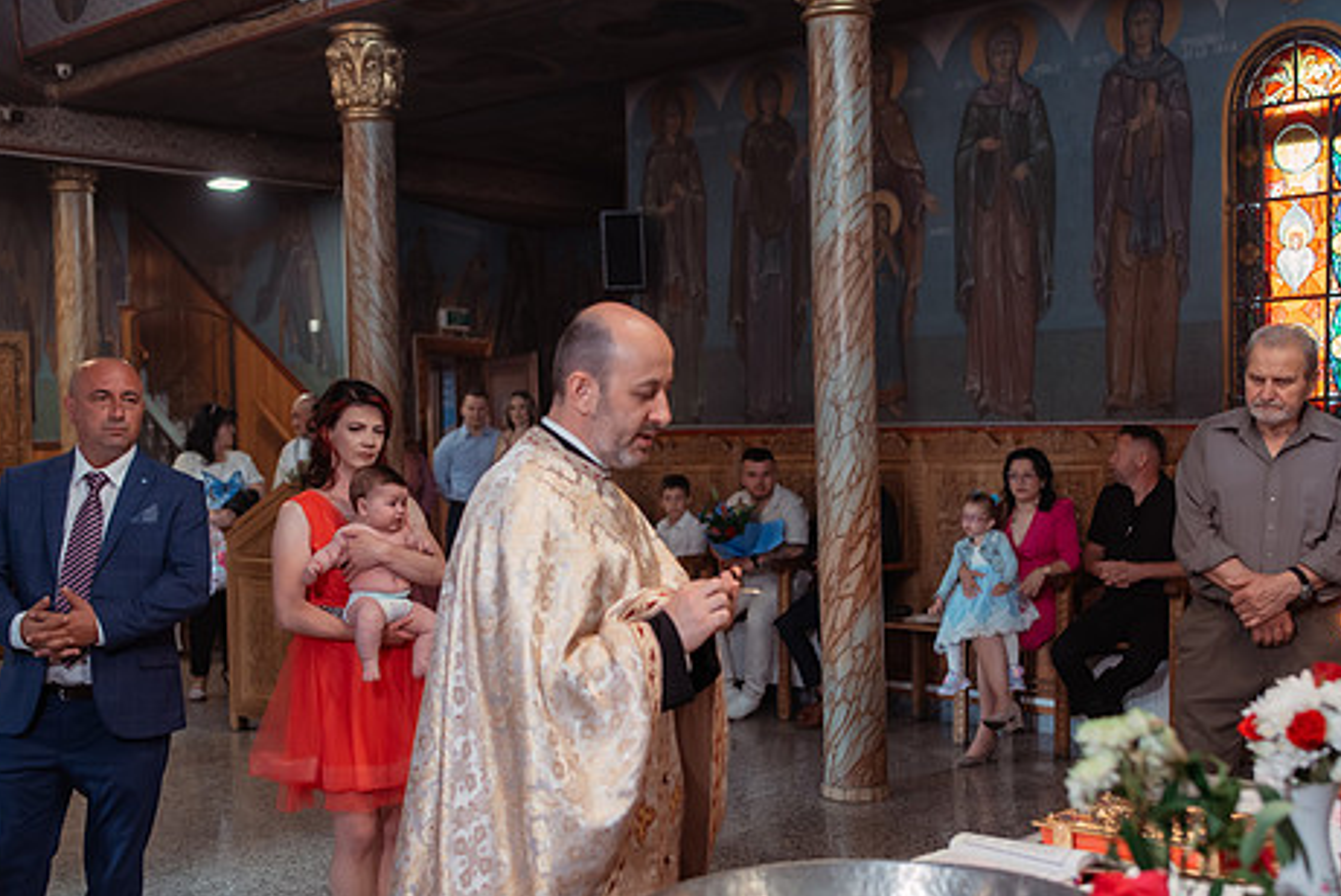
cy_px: 534
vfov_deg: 30.5
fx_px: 1640
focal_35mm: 44
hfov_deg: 44.5
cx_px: 657
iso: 1600
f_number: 2.8
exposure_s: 1/200
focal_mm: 35
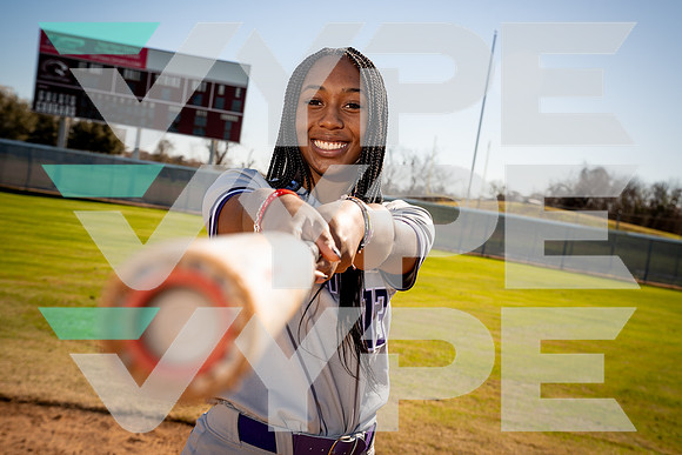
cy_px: 228
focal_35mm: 47
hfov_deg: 41.9
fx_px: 891
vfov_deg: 28.7
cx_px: 341
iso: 100
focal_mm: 47
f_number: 7.1
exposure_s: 1/250
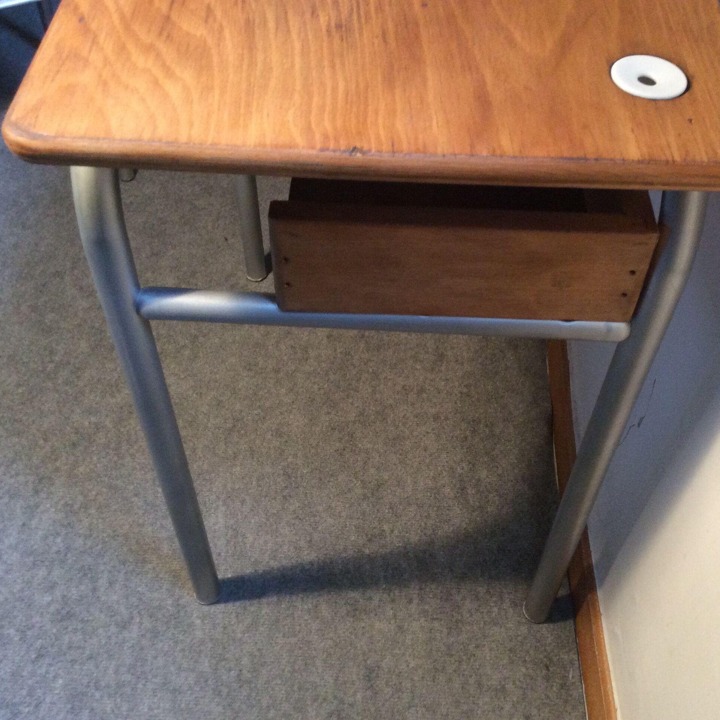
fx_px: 894
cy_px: 361
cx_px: 399
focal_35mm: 38
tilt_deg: -49.5
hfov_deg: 43.8
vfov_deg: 43.9
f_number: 2.4
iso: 200
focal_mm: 3.3
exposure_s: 1/25
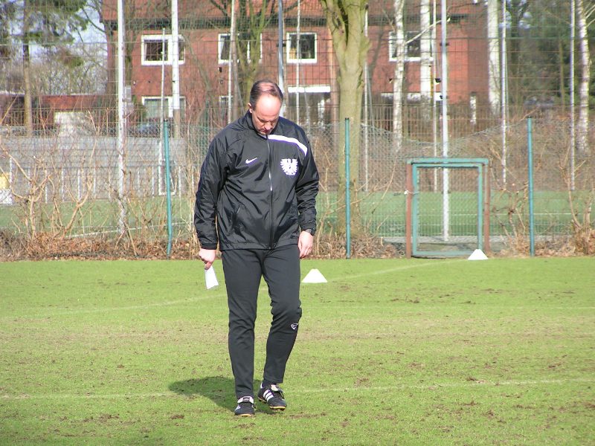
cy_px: 223
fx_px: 5346
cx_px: 298
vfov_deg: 4.8
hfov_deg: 6.4
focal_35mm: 311
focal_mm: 47.6
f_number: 4
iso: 50
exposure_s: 1/320
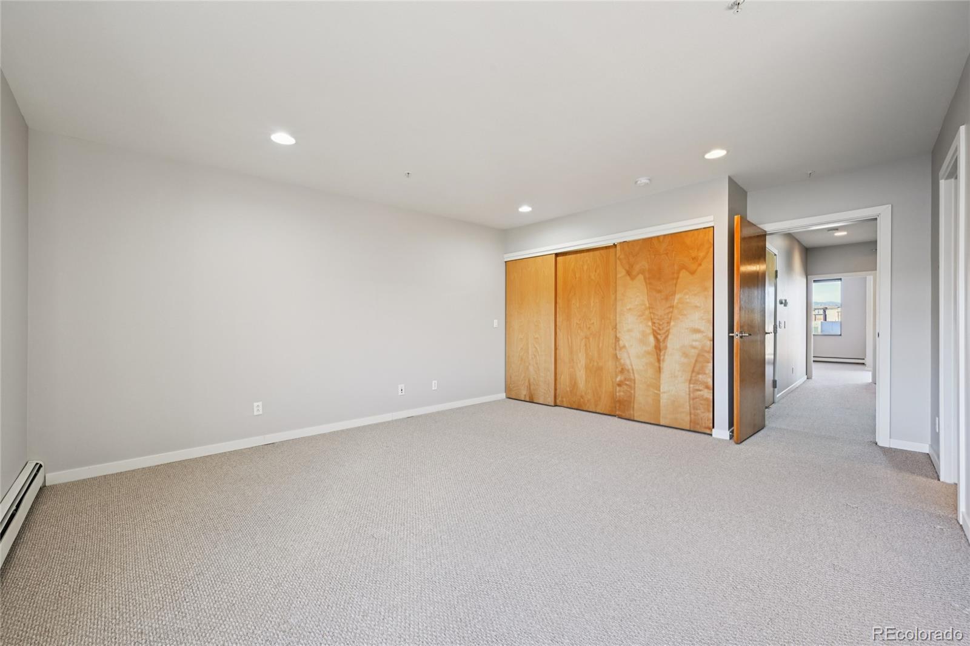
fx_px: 377
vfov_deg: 81.2
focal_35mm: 14
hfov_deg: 104.3
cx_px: 485
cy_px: 323
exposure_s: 1/10
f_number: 10
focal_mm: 14
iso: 400
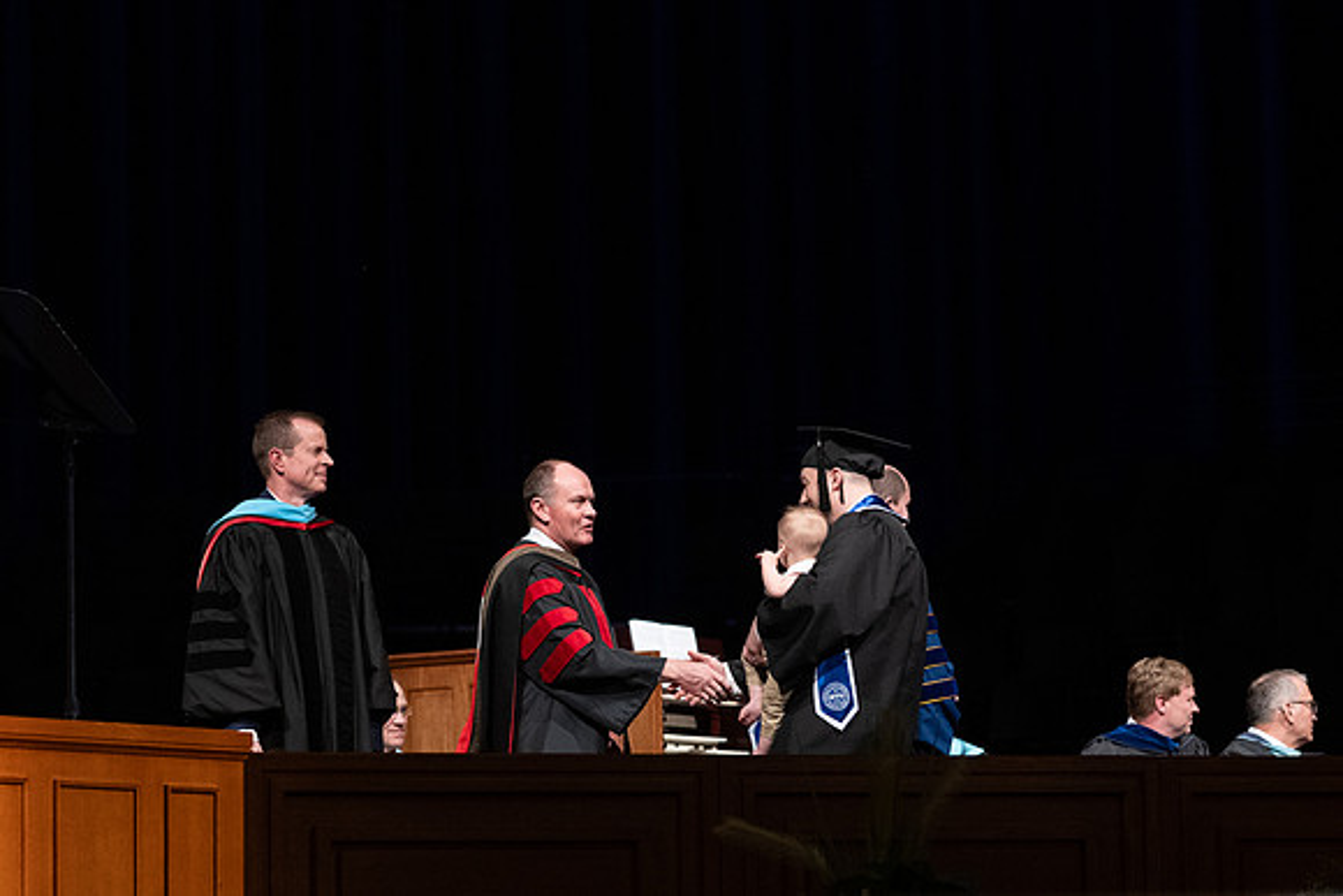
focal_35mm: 143
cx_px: 673
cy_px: 439
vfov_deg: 9.6
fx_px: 5349
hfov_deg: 14.3
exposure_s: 1/320
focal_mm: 85
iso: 1600
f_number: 2.5
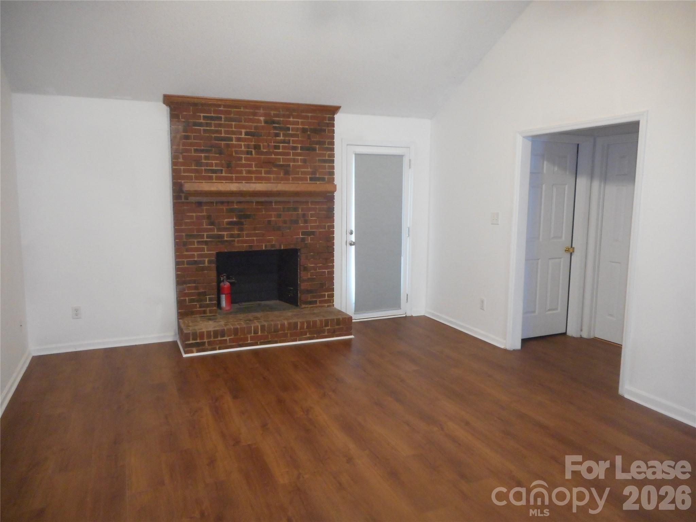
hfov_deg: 69.4
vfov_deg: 54.9
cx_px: 348
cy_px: 261
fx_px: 503
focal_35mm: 25
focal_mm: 4.5
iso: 400
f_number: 3.7
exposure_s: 1/25
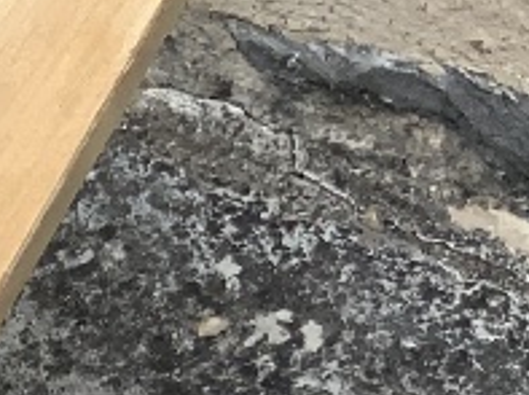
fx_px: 2700
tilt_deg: -63.2
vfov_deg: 8.1
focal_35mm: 177
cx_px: -763
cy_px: 672
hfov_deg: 9.8
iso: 16
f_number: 1.8
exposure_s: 1/450
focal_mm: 3
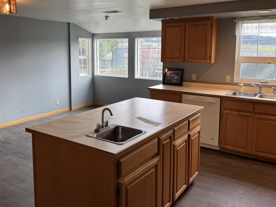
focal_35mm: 31
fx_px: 247
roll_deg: -0.5
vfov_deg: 45.2
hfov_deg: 58.3
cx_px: 129
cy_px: 81
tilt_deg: -6.1
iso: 80
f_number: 1.78
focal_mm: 6.76
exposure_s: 1/120
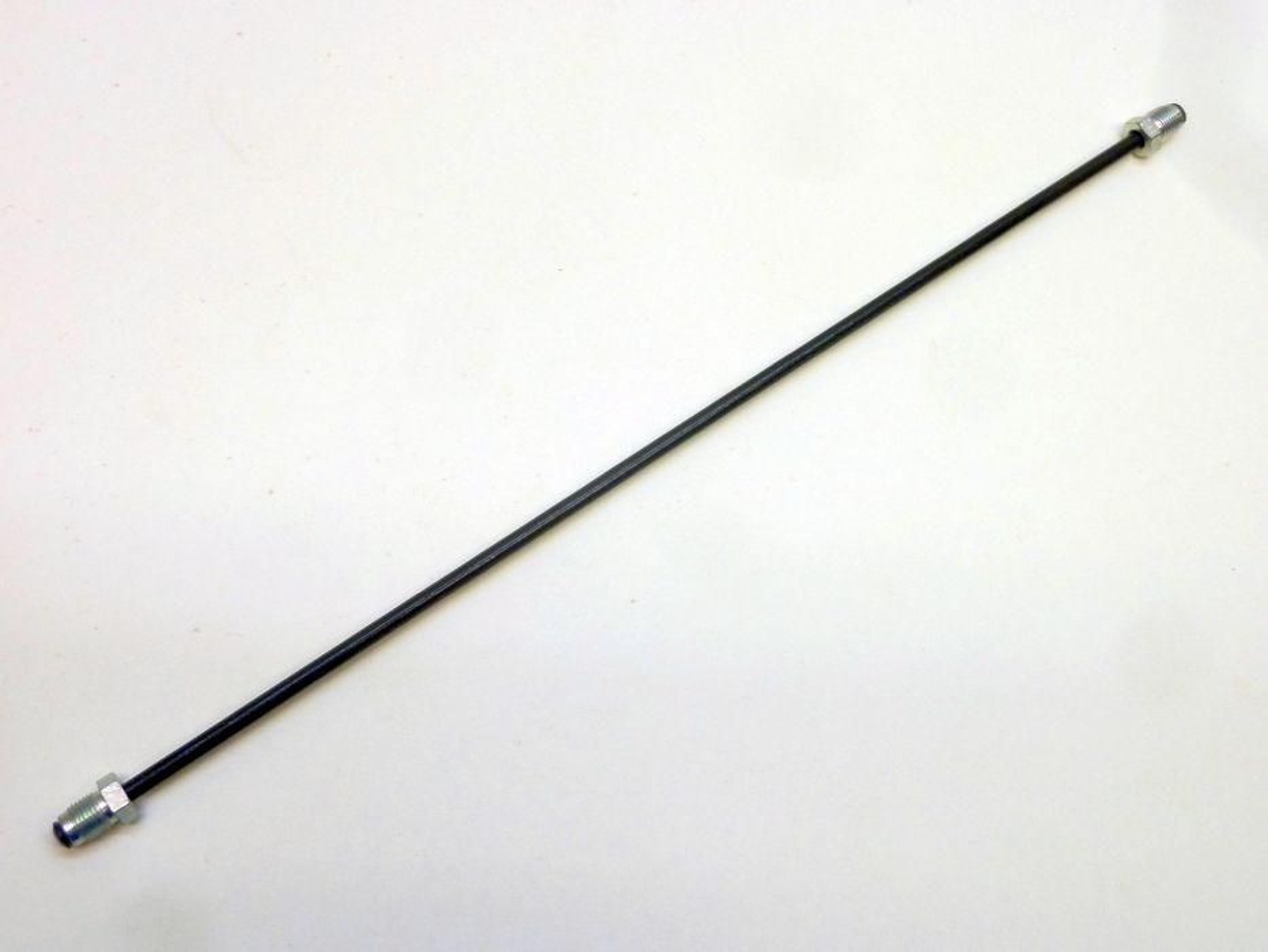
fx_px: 1539
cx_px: 634
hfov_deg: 44.8
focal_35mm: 42
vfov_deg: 34.4
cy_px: 476
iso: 250
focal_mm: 6.9
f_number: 3.7
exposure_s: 1/30
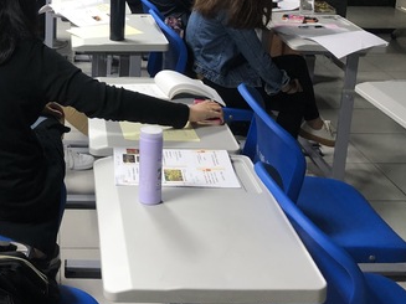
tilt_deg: -12.5
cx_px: 73
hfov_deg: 31.3
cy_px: 28
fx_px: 703
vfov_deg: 23.7
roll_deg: -1.5
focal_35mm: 60
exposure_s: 1/15
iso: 40
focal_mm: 3.99
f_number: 1.8
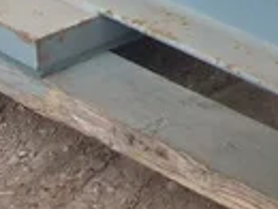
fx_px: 1762
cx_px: 483
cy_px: -187
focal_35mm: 219
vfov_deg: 6.6
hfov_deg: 8.7
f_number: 7.7
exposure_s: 1/125
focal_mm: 6.3
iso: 80
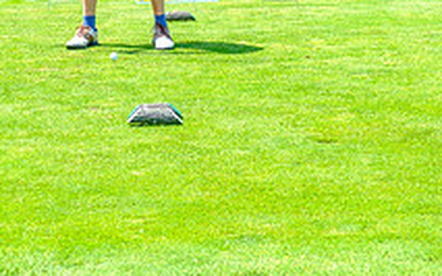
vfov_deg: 9.2
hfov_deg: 15.1
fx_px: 1662
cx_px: 139
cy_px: -145
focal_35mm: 138
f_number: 5.6
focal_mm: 42.5
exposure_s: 1/500
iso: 200
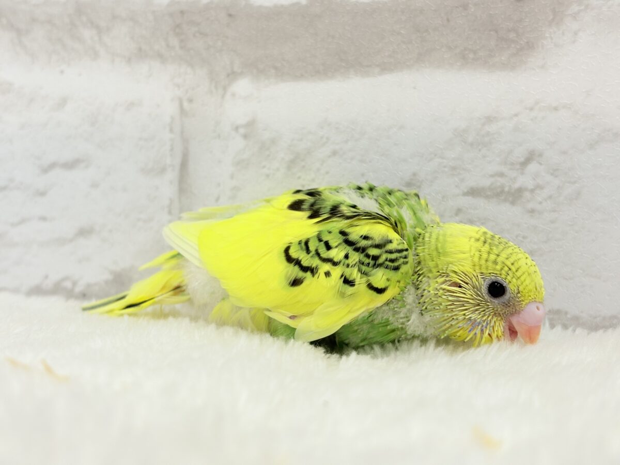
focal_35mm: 52
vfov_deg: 28.0
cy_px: 232
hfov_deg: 36.8
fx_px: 931
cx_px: 310
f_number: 1.6
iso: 32
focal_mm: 5.96
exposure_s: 1/50
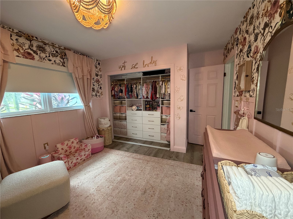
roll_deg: +1.1
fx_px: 119
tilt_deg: -7.1
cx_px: 146
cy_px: 110
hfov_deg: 102.1
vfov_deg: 85.7
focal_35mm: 14
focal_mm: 2.22
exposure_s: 1/60
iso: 400
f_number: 2.2
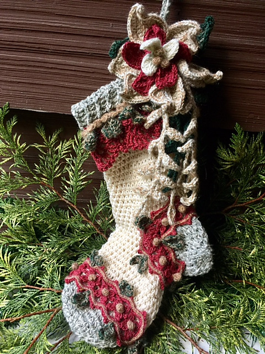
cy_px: 177
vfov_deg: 61.7
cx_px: 132
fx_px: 296
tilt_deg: -24.3
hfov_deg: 48.2
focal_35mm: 29
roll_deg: -3.9
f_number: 2.2
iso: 32
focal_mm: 4.15
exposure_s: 1/40
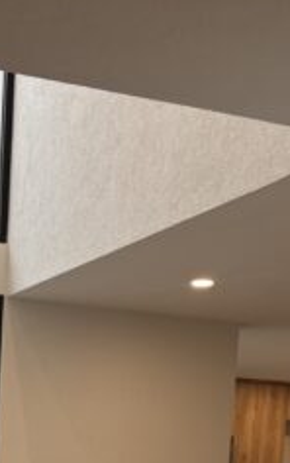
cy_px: 569
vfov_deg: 25.9
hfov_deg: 17.9
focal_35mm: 70
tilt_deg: -6.8
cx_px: -37
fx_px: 883
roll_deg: -2.2
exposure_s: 1/121
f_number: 1.6
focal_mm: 5.96
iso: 80
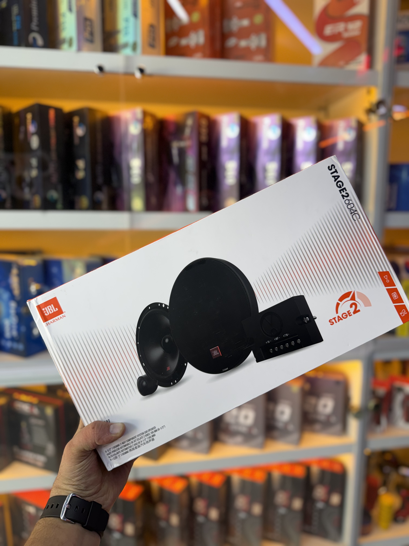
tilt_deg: -7.0
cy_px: 273
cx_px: 204
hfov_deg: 56.8
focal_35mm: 24
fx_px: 378
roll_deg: -0.1
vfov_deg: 71.6
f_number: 1.78
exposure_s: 1/97
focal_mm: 6.76
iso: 64
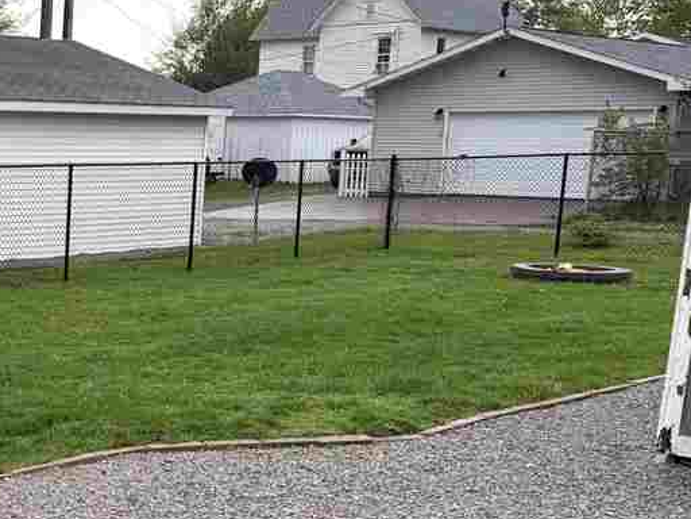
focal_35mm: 65
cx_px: -151
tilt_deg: -9.4
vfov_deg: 22.5
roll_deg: -0.9
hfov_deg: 26.3
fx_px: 1298
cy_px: 353
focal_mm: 5.96
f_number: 1.6
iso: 50
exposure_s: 1/350
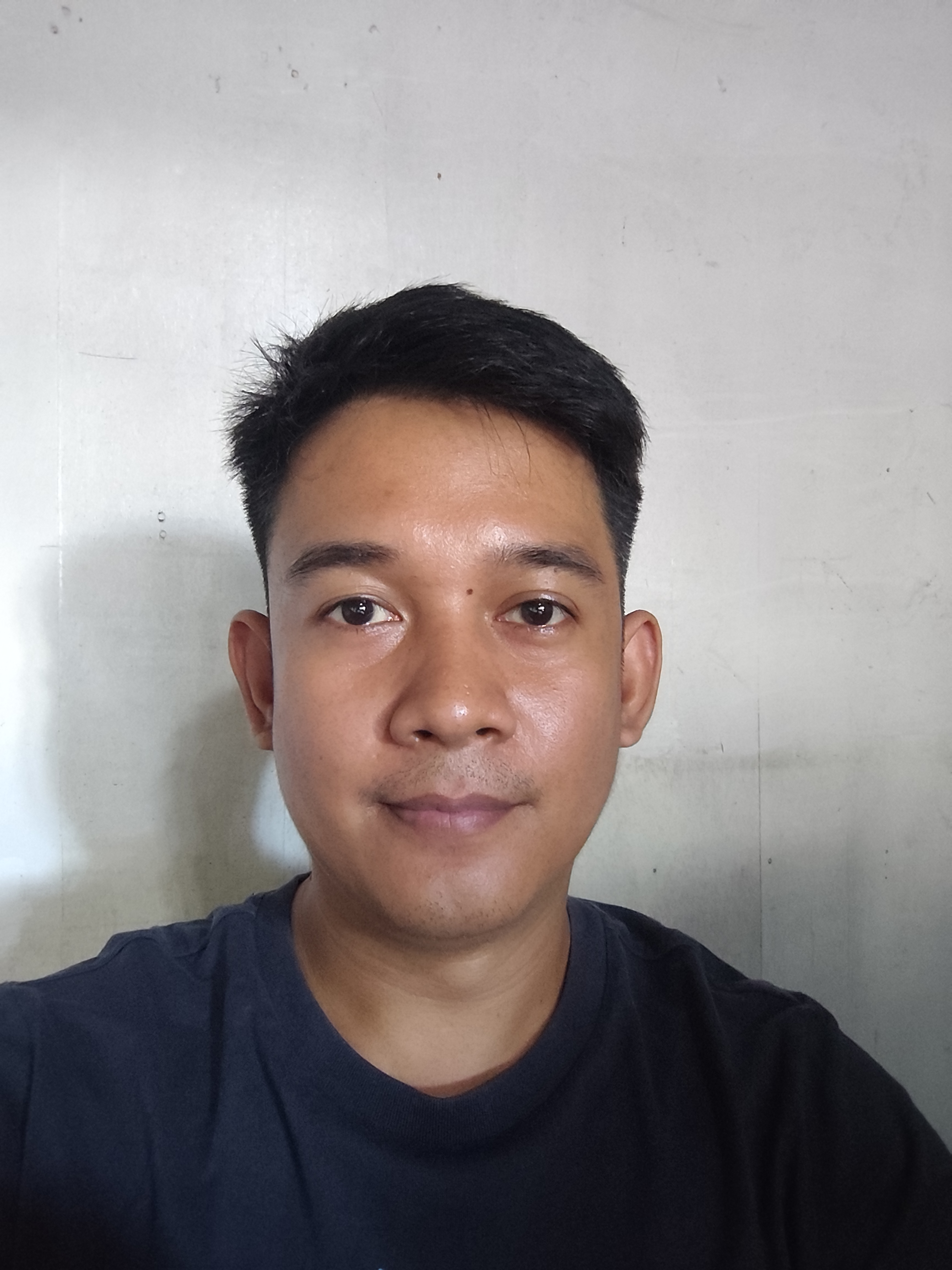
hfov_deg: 56.8
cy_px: 635
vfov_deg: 71.6
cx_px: 476
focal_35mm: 24
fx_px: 880
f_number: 2.45
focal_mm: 3.27
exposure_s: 1/24
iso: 1250
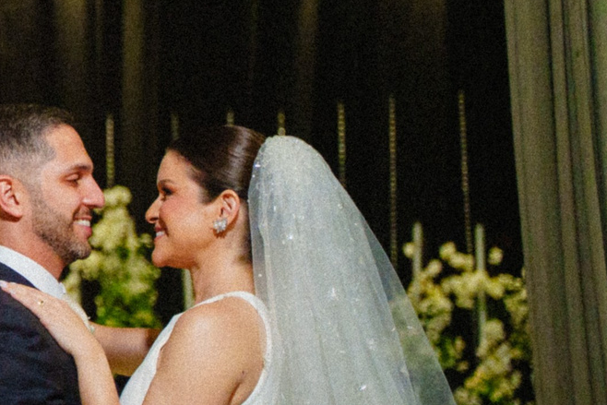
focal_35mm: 175
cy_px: 74
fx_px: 2951
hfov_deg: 11.0
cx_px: -481
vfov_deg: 7.8
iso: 1600
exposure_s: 1/320
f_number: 1.8
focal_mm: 45
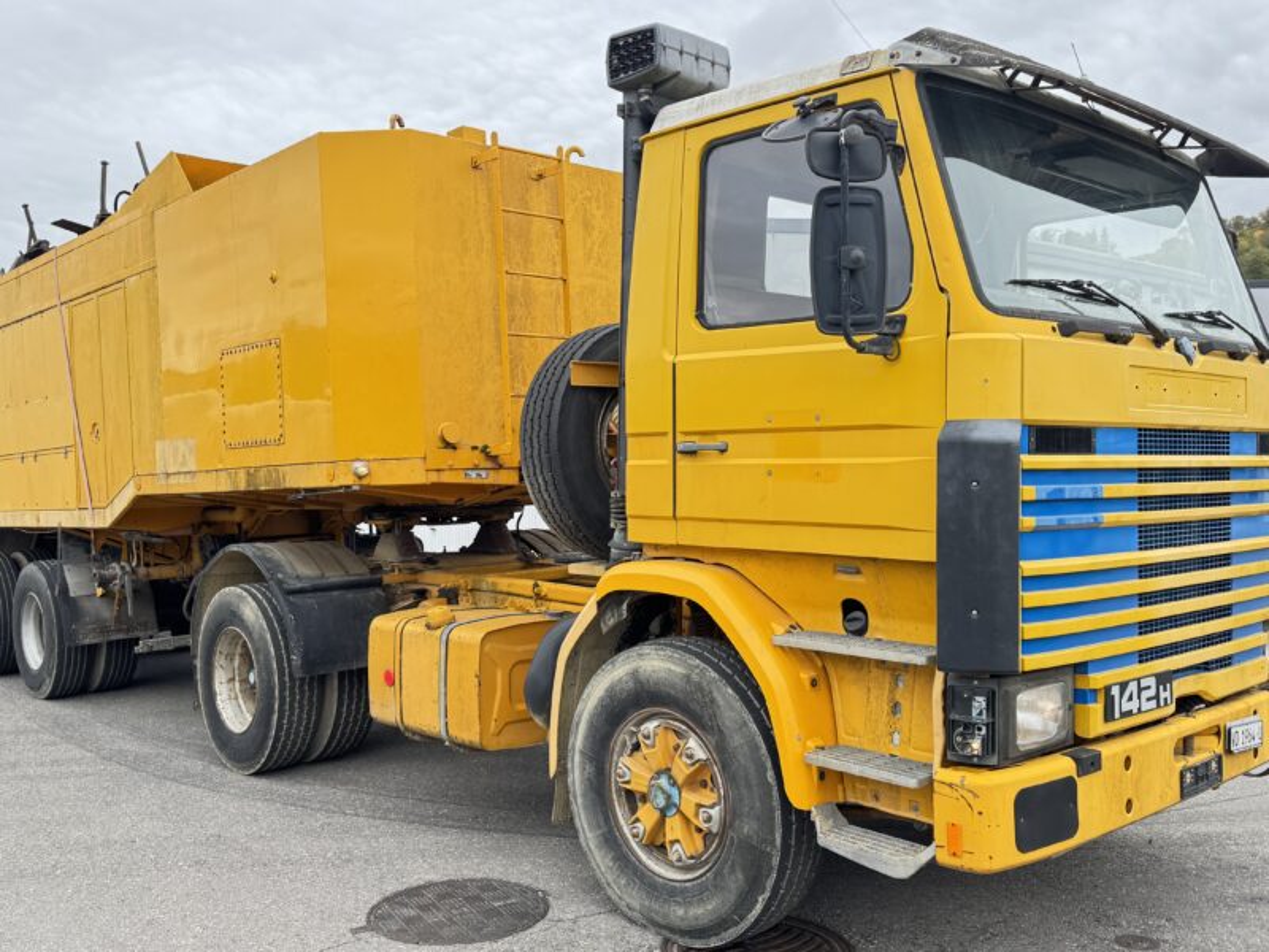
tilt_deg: -0.3
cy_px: 476
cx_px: 634
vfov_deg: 56.8
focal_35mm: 24
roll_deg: +0.1
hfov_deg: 71.6
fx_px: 880
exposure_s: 1/349
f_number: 1.78
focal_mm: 6.76
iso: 80
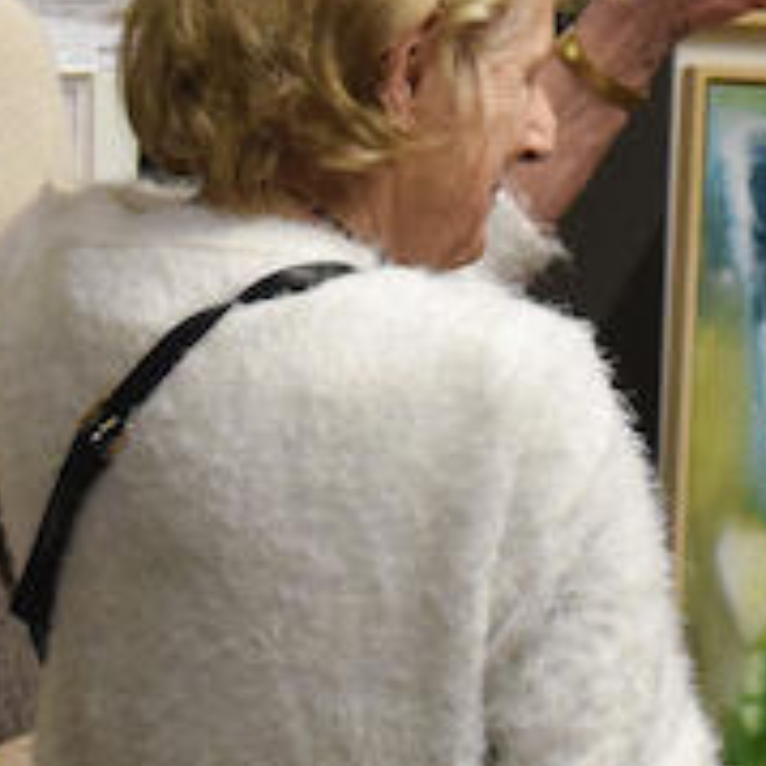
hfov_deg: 9.1
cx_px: 569
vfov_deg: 9.0
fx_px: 4816
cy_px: -36
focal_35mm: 192
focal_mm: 27
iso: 3200
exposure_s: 1/320
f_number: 4
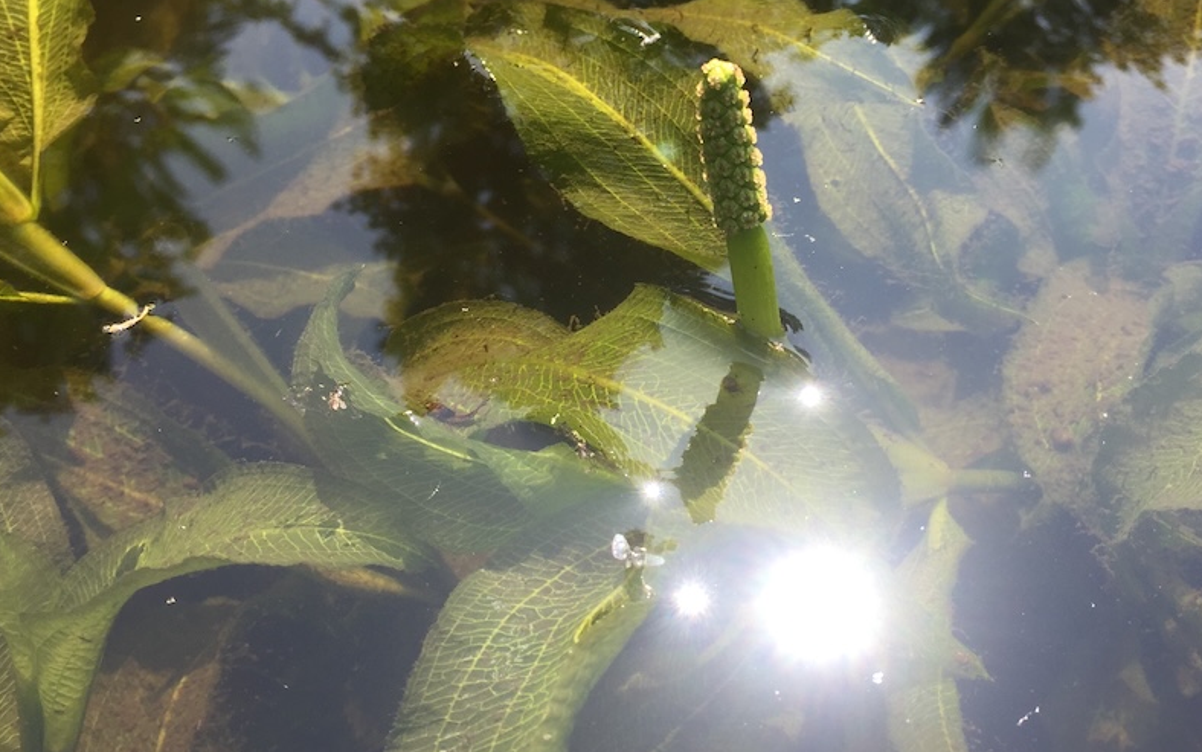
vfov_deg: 32.8
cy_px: 410
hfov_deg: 49.9
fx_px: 1278
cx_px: 750
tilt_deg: -48.8
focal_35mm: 39
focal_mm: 4.15
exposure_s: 1/682
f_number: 2.2
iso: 32
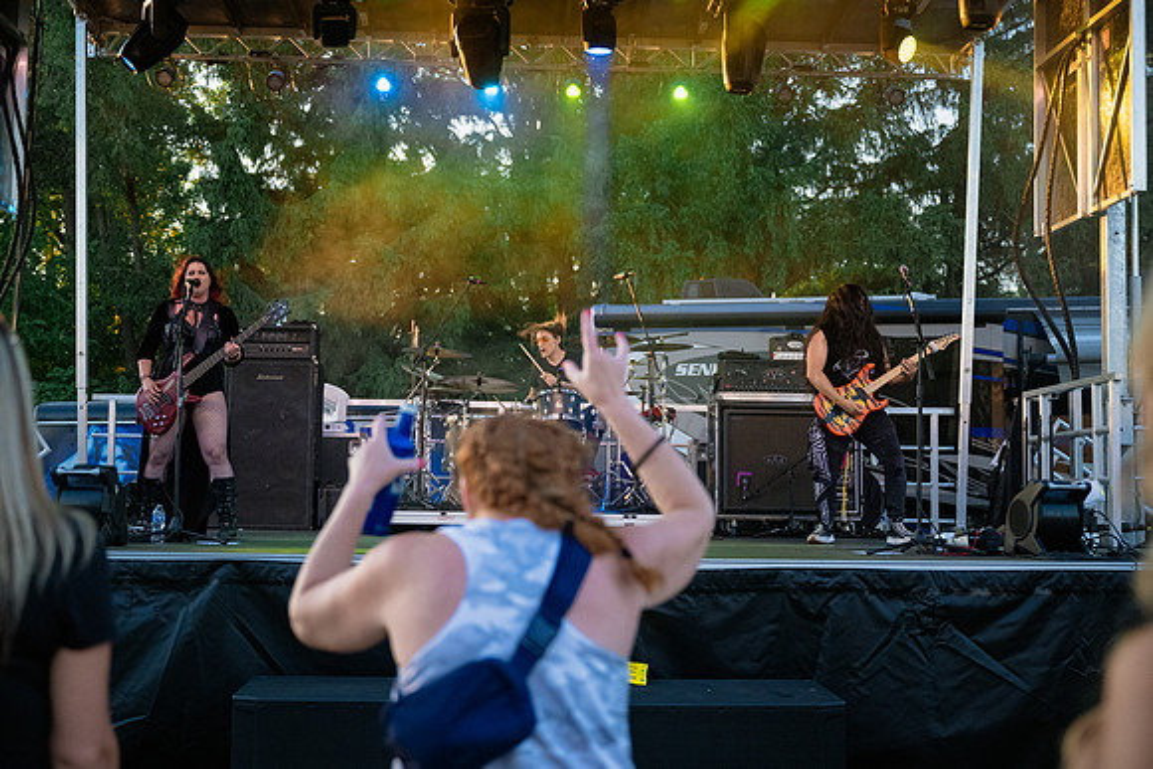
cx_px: 576
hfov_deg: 41.9
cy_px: 384
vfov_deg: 28.7
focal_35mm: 47
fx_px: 1504
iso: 3200
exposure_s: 1/2500
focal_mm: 46
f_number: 2.8
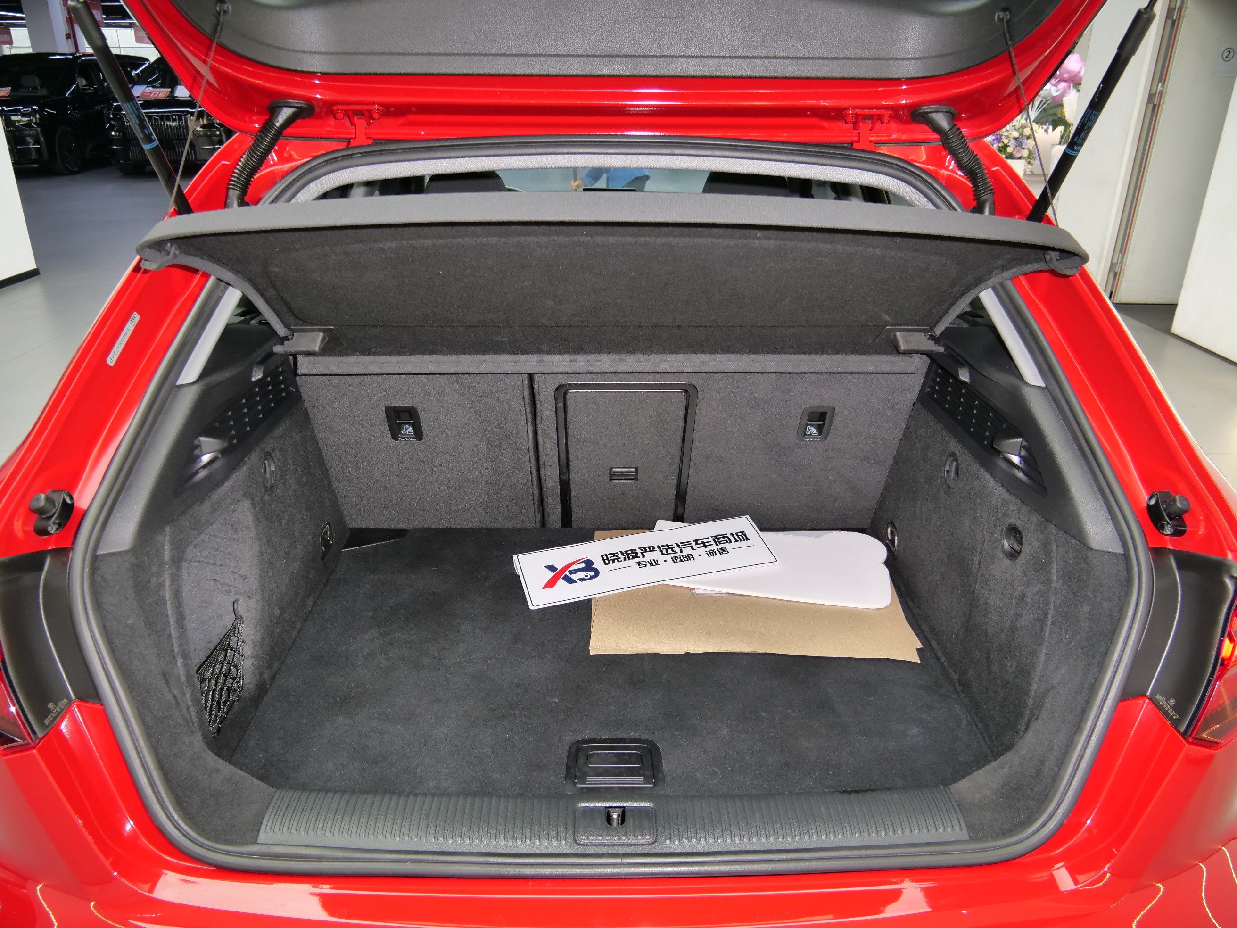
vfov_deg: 56.8
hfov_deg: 71.6
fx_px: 858
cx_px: 618
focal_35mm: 24
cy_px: 464
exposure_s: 1/50
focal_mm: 12
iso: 400
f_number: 3.5
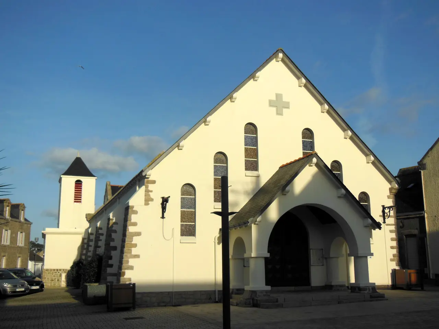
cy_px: 164
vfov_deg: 36.8
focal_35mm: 39
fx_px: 495
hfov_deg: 47.9
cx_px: 220
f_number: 8.2
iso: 125
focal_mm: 6.9
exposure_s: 1/640
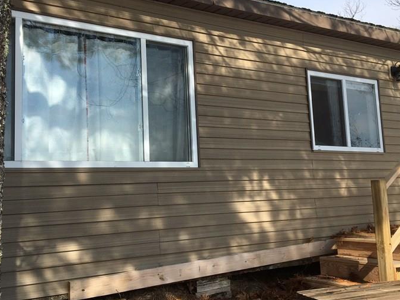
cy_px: 129
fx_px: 508
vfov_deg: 32.8
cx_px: 191
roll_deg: +2.5
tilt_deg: +7.9
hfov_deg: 42.9
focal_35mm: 44
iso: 25
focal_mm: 4.15
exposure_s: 1/1374
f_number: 2.2
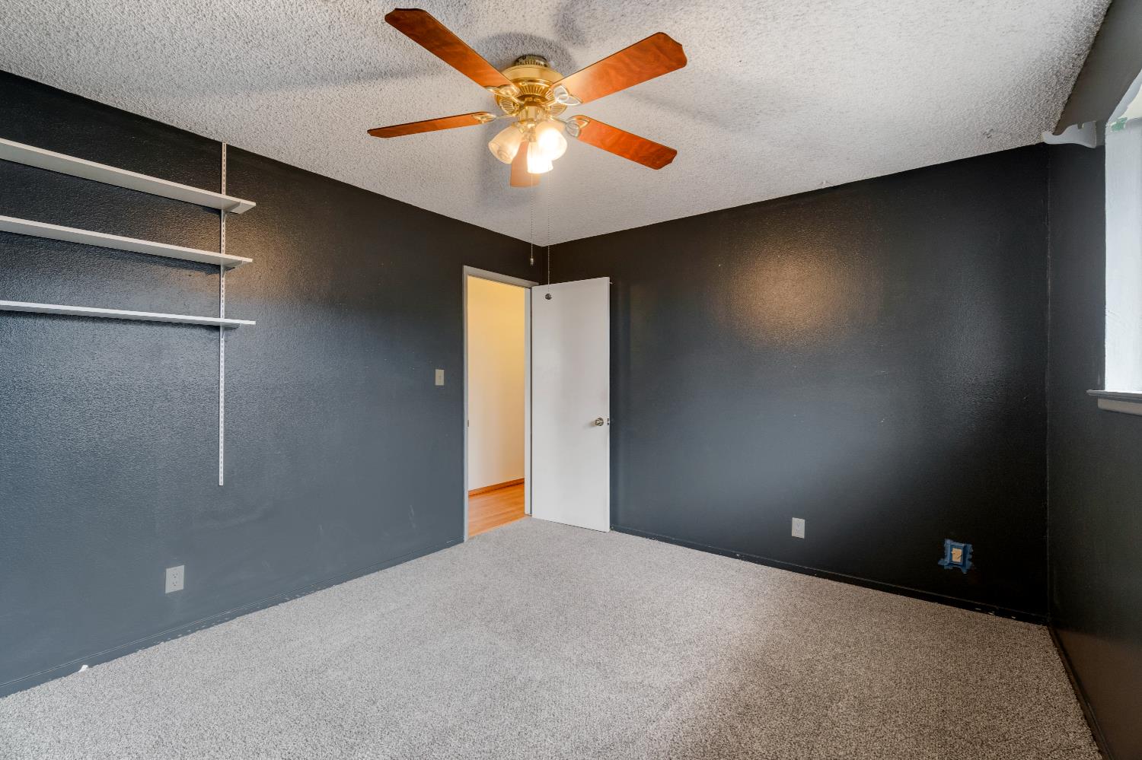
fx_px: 476
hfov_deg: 100.4
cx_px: 571
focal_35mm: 15
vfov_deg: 77.3
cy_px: 380
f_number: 8
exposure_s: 1/4
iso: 400
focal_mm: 10
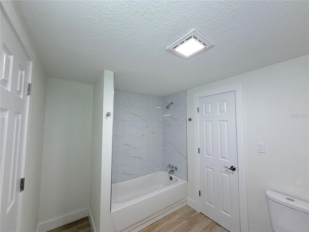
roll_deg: +0.3
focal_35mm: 14
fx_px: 125
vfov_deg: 85.7
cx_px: 154
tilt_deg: +3.9
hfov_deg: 102.1
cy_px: 116
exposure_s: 1/120
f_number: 2.2
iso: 200
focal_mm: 2.22
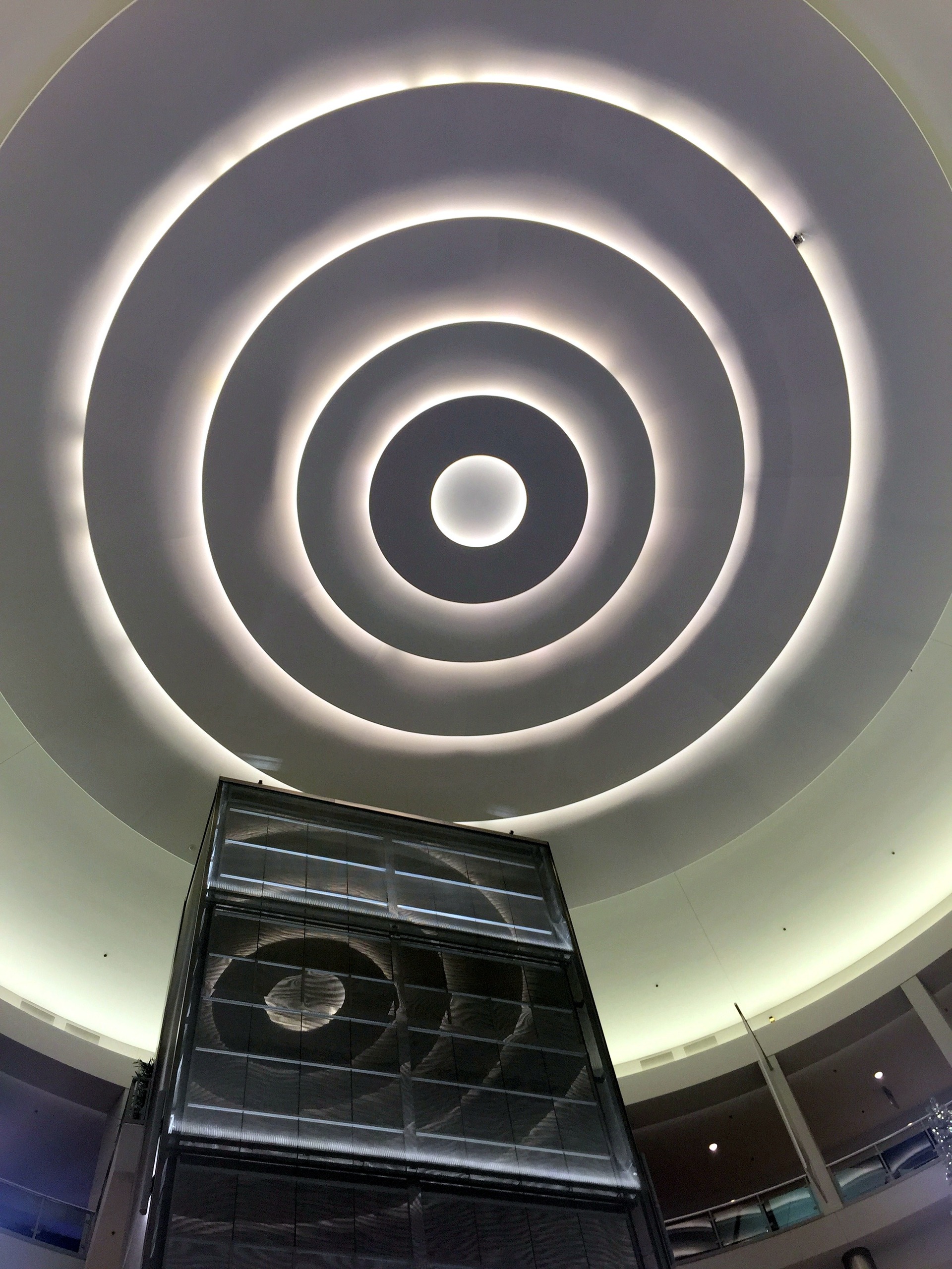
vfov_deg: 61.7
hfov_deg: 48.2
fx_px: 1063
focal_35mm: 29
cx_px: 476
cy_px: 634
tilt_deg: +63.0
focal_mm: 4.15
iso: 40
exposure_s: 1/50
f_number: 2.2
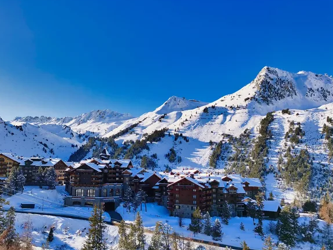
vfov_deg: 46.8
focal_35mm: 30
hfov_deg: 59.9
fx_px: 289
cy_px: 131
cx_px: 153
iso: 50
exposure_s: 1/5128
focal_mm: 5.6
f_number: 1.6
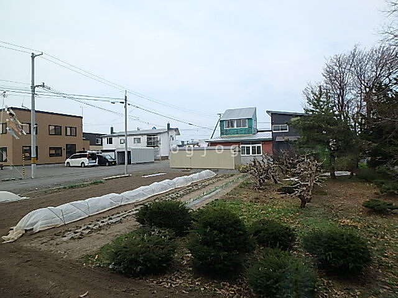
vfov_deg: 63.4
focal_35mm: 21
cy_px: 149
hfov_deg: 79.0
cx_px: 199
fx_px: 241
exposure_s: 1/500
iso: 125
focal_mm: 3.7
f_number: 3.5
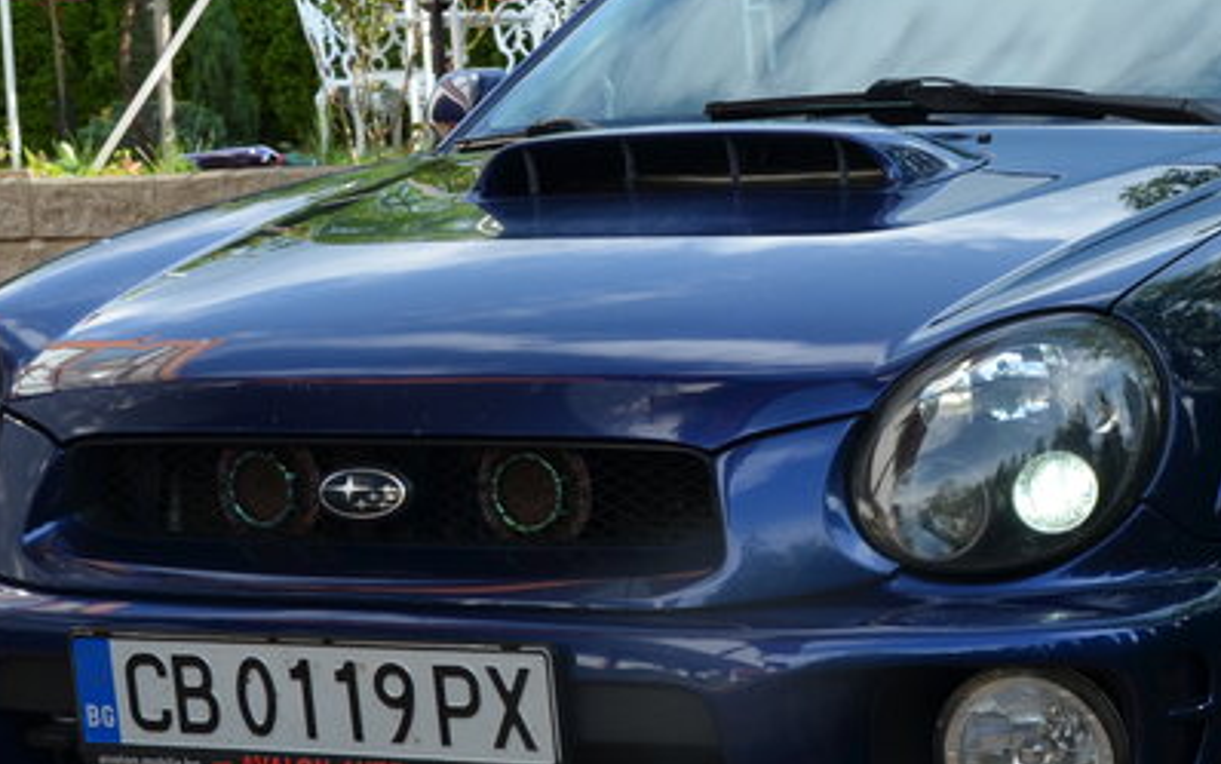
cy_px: 353
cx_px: 948
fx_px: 3062
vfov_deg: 14.2
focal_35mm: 92
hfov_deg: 22.3
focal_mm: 30
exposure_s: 1/250
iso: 250
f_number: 8
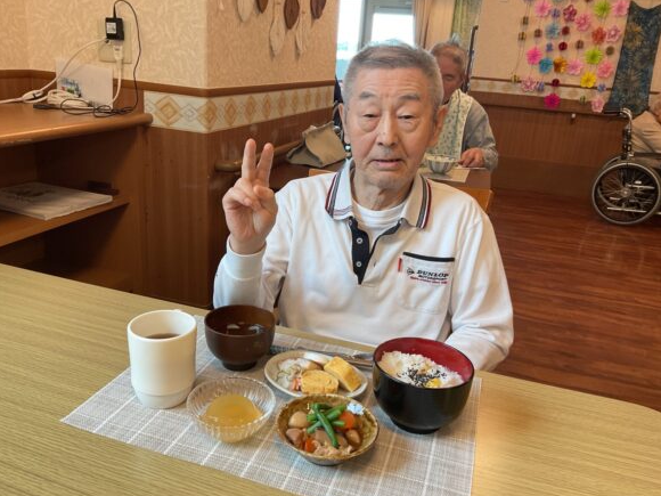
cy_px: 252
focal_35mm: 30
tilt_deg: -18.9
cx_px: 320
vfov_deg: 46.8
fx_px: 573
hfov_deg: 60.0
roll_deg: -5.9
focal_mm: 3
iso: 40
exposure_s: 1/60
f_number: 1.8
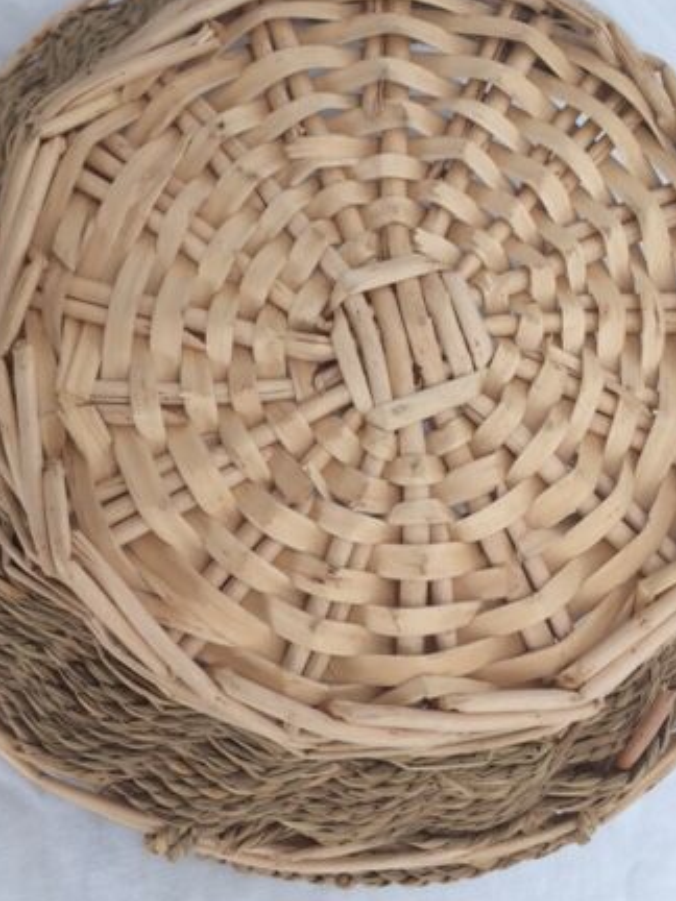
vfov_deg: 43.8
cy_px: 411
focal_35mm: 43
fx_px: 1120
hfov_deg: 33.6
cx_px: 342
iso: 40
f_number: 2.2
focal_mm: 4.15
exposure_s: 1/100
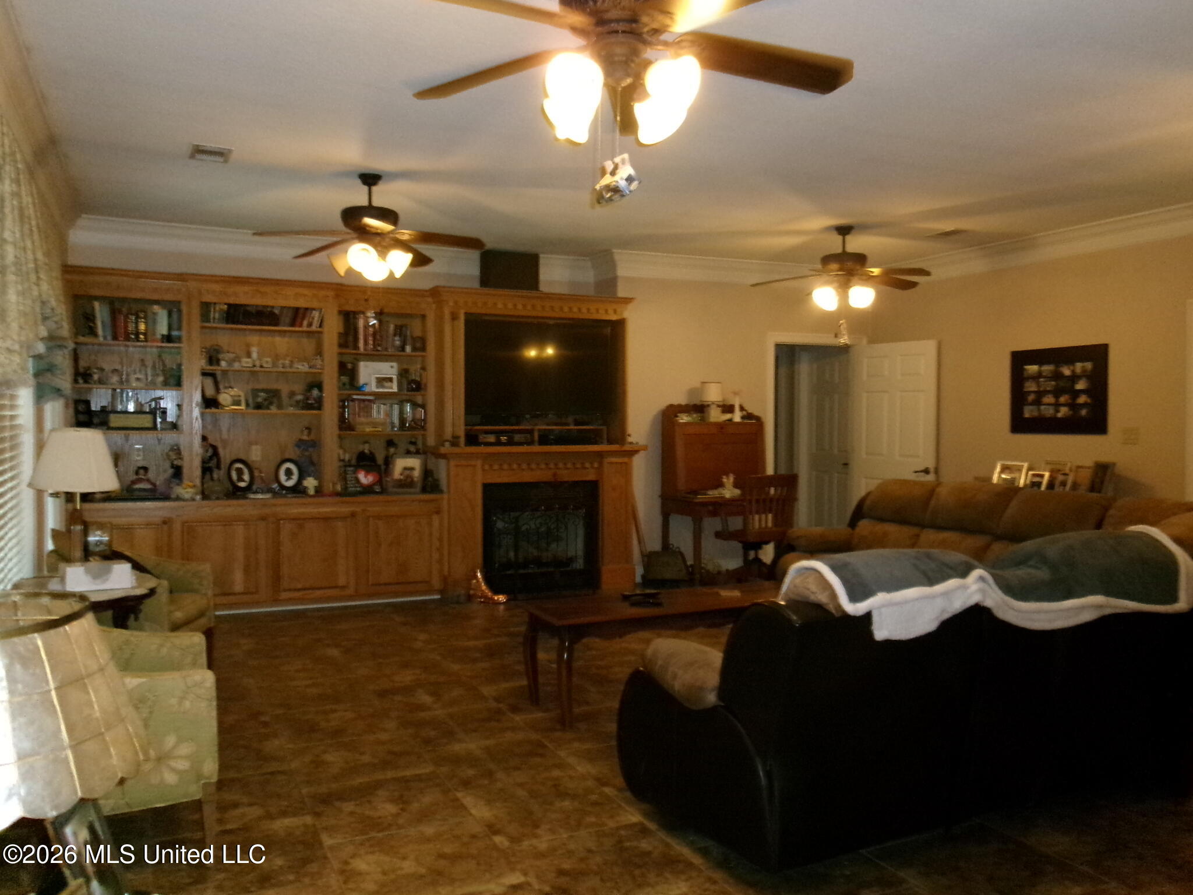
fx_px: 965
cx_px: 596
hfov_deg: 63.4
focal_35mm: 28
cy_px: 448
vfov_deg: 49.7
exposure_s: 1/34
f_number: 3.9
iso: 767
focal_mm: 5.1
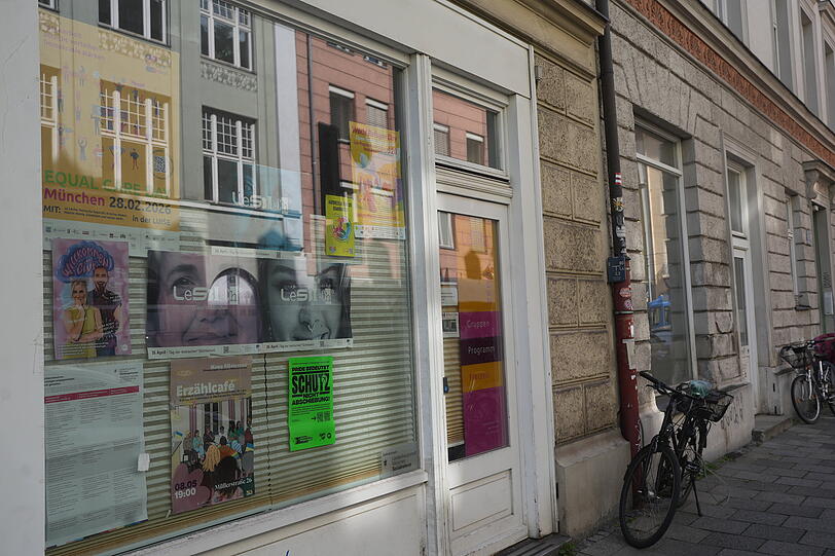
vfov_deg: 37.8
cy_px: 278
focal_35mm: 35
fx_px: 812
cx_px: 418
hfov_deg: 54.4
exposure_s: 1/250
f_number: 5
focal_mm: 35
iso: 100
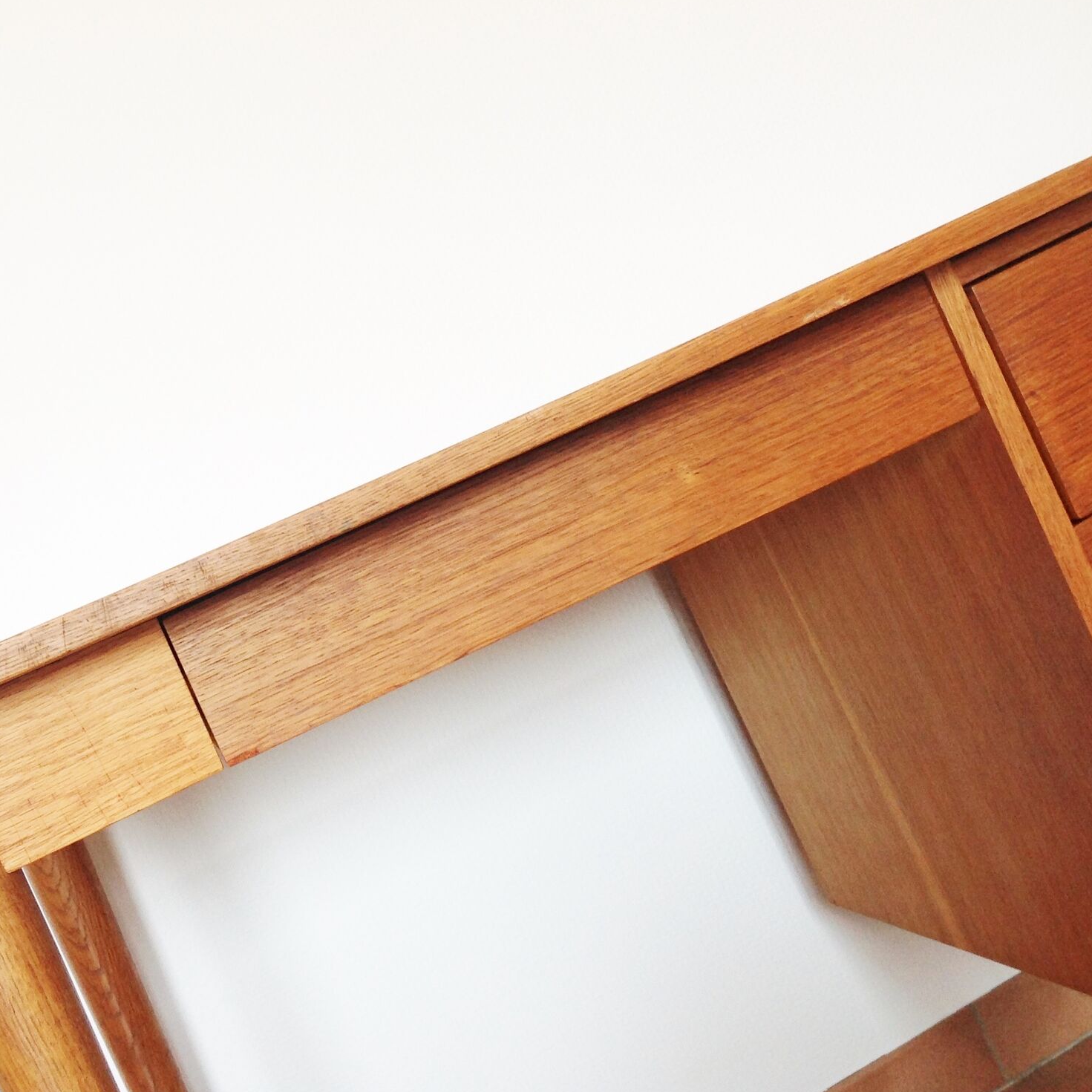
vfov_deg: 40.0
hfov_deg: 39.6
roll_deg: +25.7
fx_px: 1499
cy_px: 545
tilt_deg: -1.3
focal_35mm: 42
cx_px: 373
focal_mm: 4.28
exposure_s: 1/40
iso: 64
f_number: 2.4
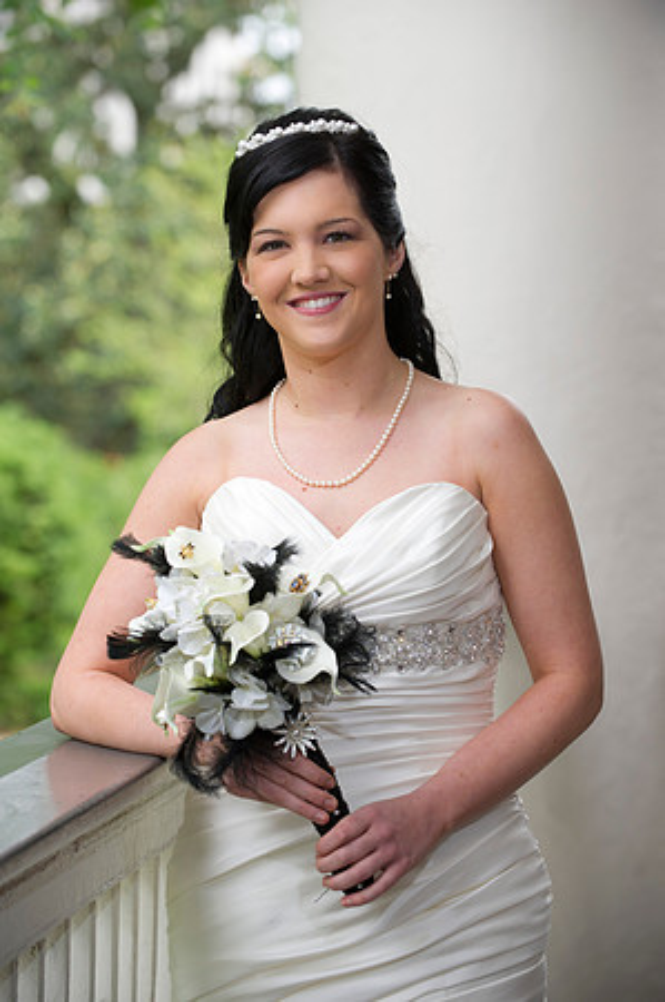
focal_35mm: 116
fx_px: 3221
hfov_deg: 11.8
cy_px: 501
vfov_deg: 17.7
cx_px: 332
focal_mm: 116
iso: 320
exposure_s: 1/125
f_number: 4
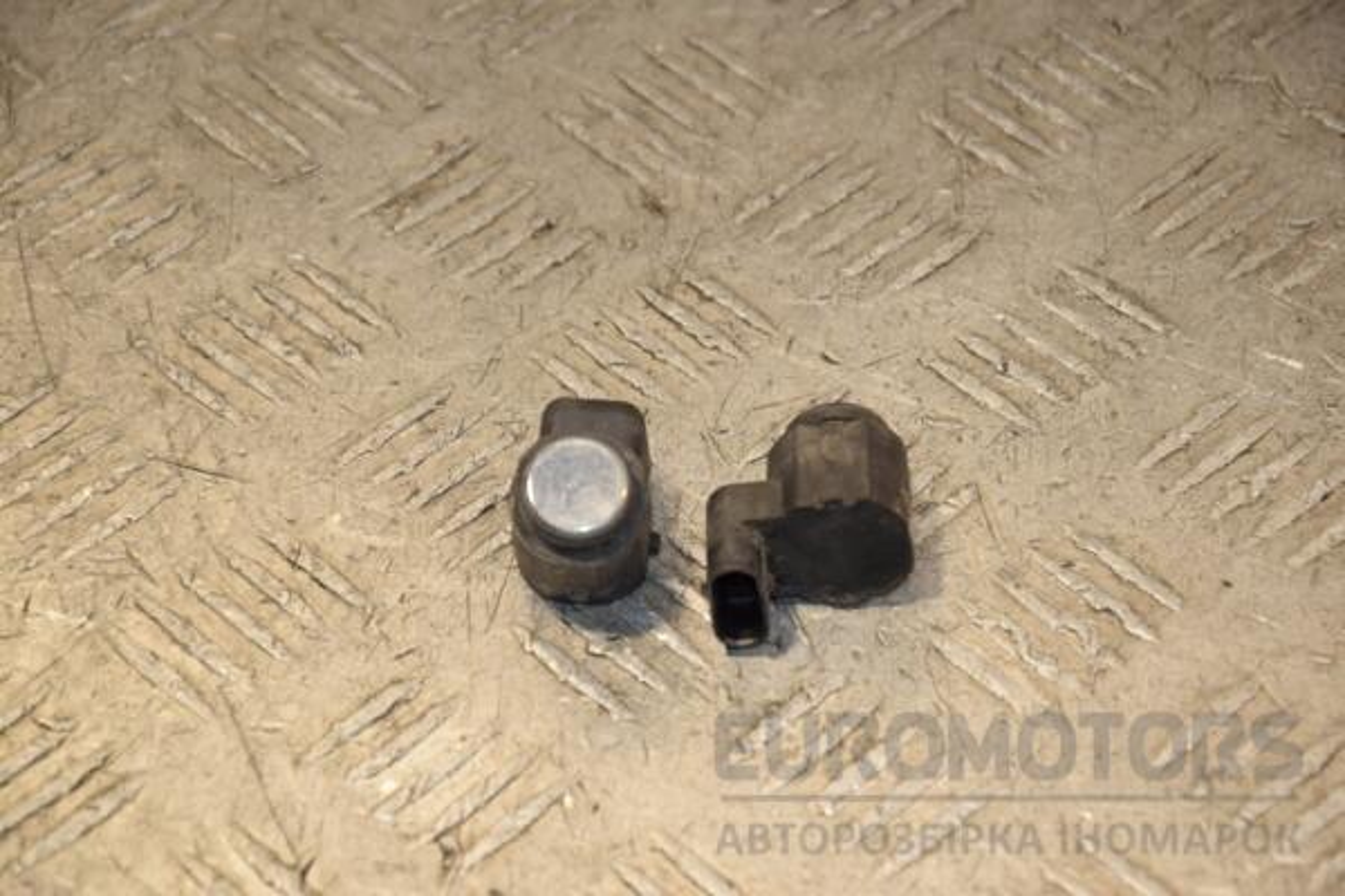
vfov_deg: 8.7
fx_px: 5884
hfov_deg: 13.0
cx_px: 672
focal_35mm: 158
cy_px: 448
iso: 800
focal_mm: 105
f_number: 7.1
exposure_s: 1/200
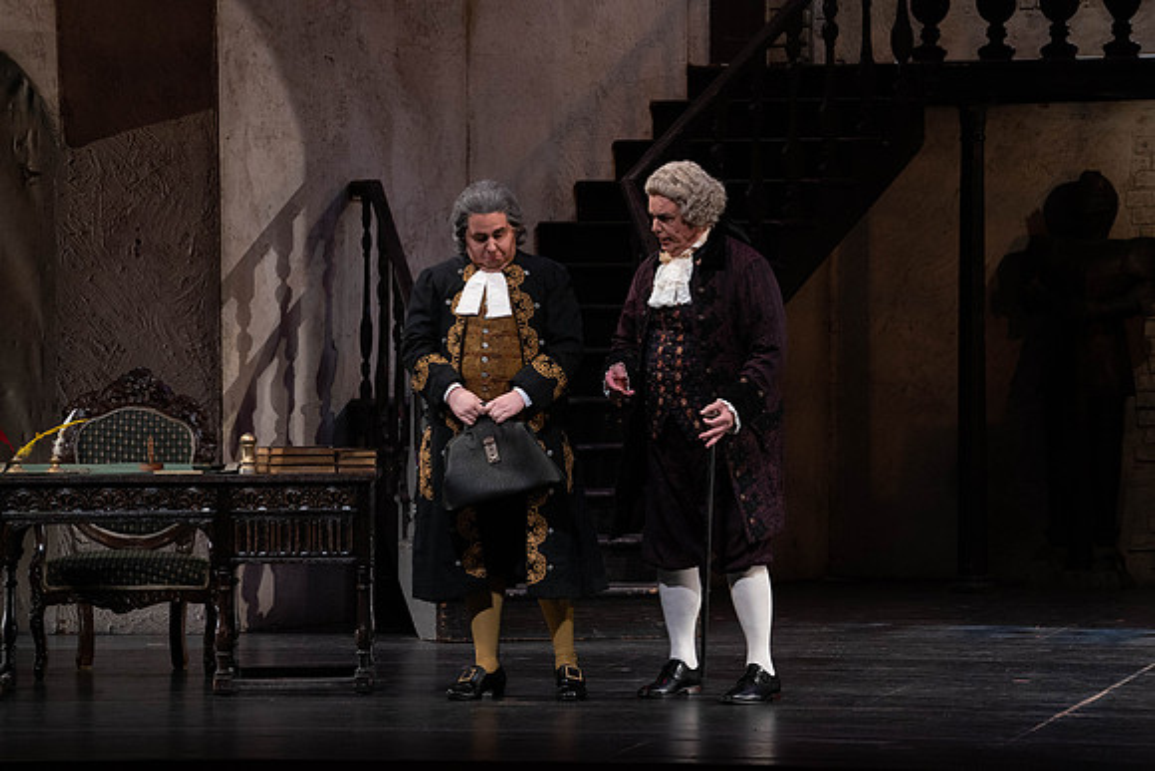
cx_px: 578
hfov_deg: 11.5
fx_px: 5744
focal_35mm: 179
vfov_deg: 7.7
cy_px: 386
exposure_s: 1/250
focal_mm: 179
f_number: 8
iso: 3200
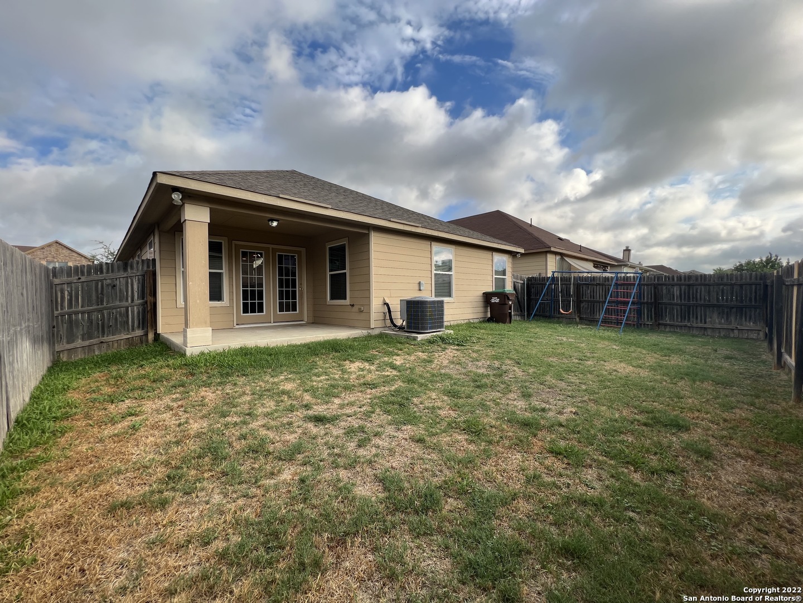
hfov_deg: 106.2
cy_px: 302
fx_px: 302
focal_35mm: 13
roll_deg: +0.7
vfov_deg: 89.9
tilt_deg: -1.4
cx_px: 402
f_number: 1.8
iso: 32
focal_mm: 1.57
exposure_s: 1/622
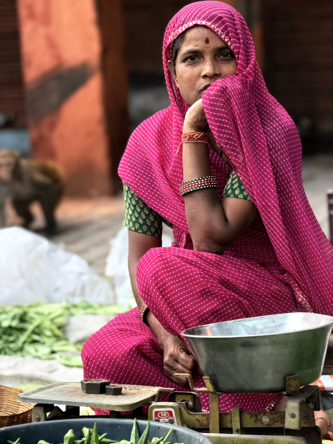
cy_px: 222
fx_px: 1283
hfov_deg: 14.8
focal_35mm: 100
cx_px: 166
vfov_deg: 19.6
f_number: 2.8
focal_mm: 16.89
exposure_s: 1/121
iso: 160
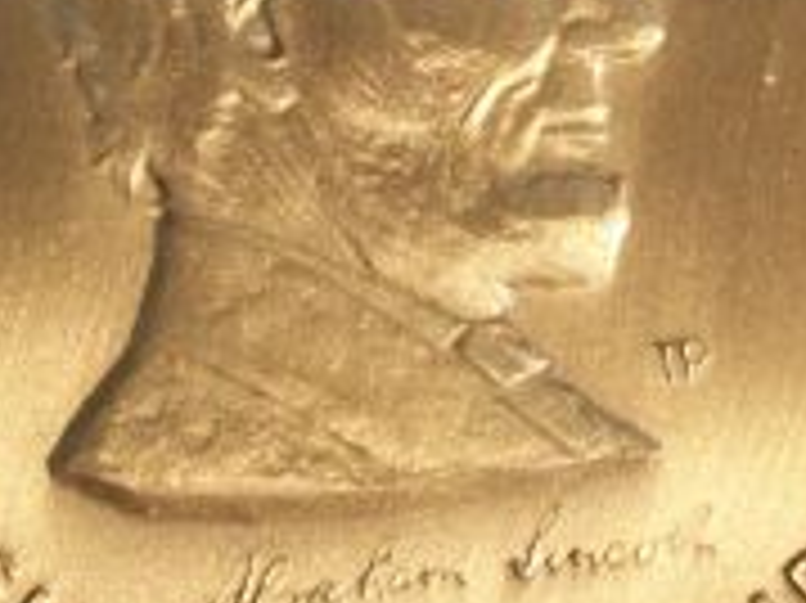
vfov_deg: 12.1
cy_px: 9
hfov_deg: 16.3
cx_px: 405
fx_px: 2815
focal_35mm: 121
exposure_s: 1/500
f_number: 2.7
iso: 80
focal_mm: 6
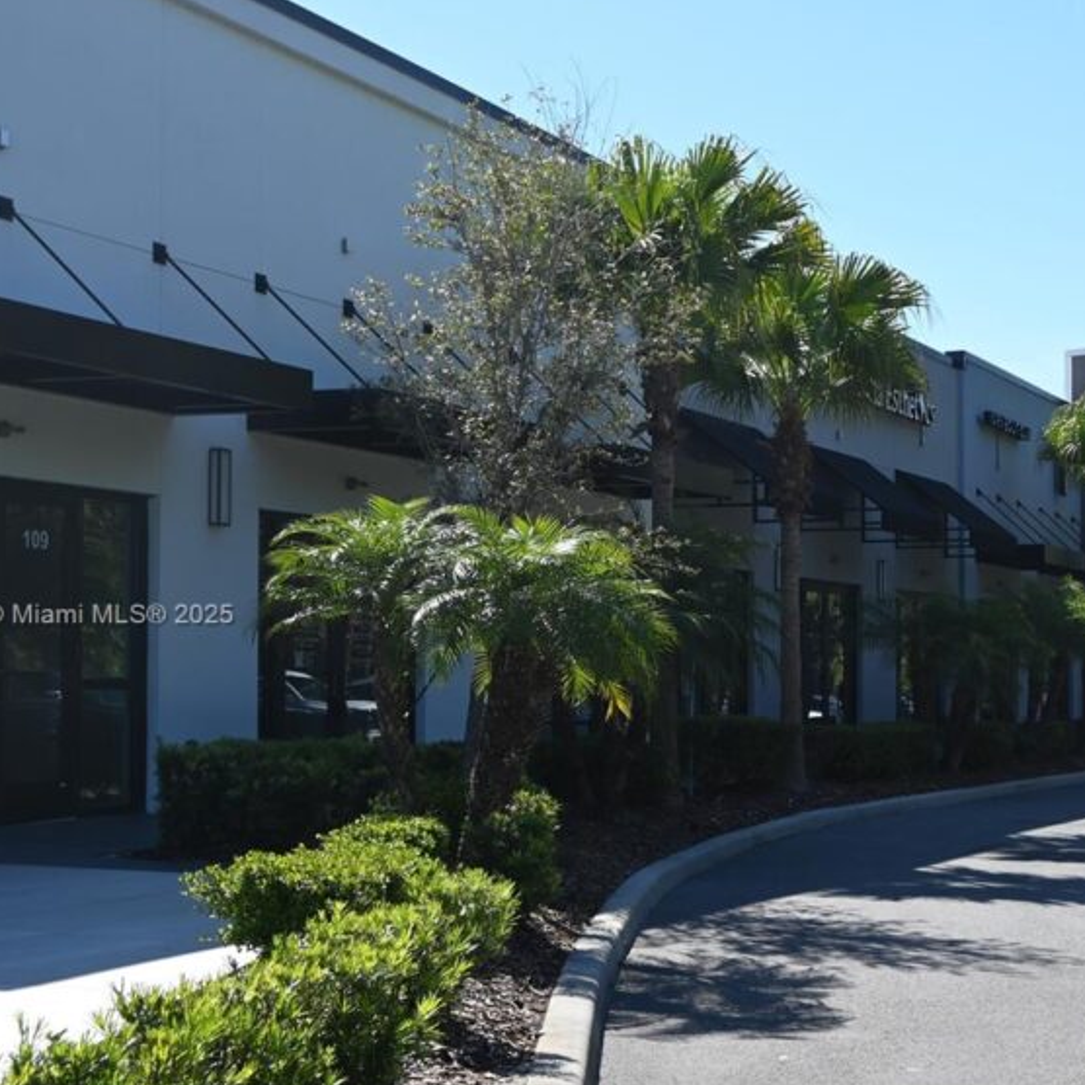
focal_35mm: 61
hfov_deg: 27.7
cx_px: 833
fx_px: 2163
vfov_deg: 28.1
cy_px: 617
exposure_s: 1/320
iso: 100
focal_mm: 26
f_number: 6.3
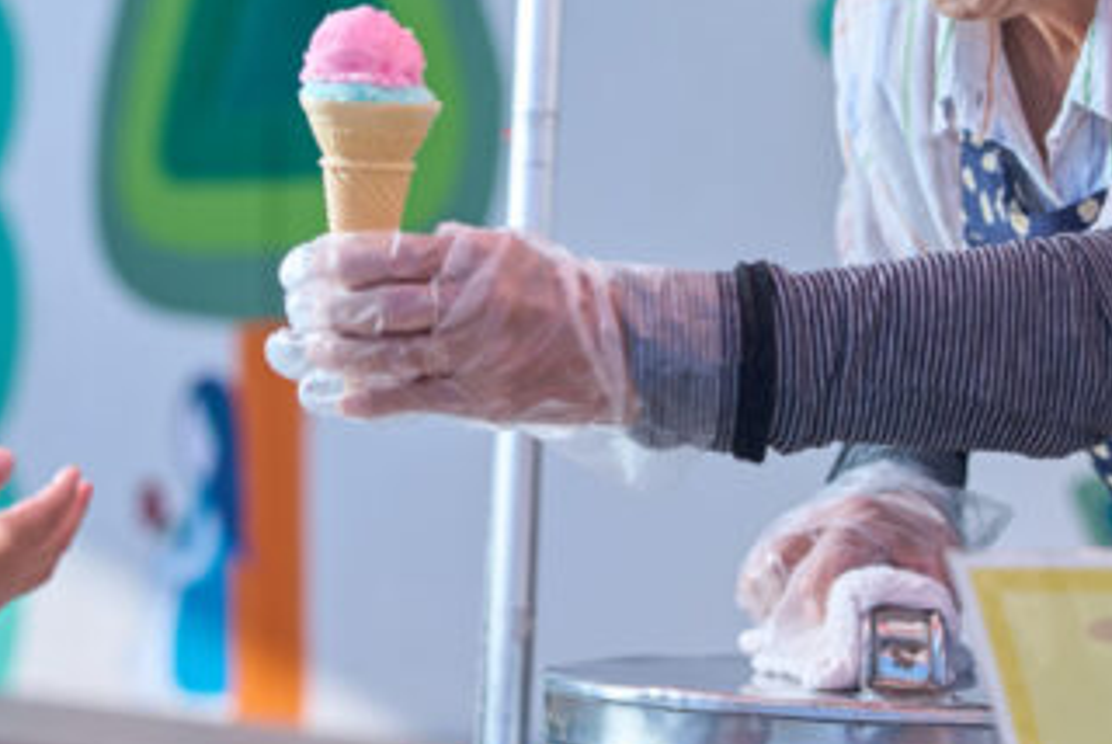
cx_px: 587
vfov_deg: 14.8
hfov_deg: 22.1
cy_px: 163
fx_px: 2844
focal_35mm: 92
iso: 250
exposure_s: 1/6400
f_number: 2
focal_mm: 42
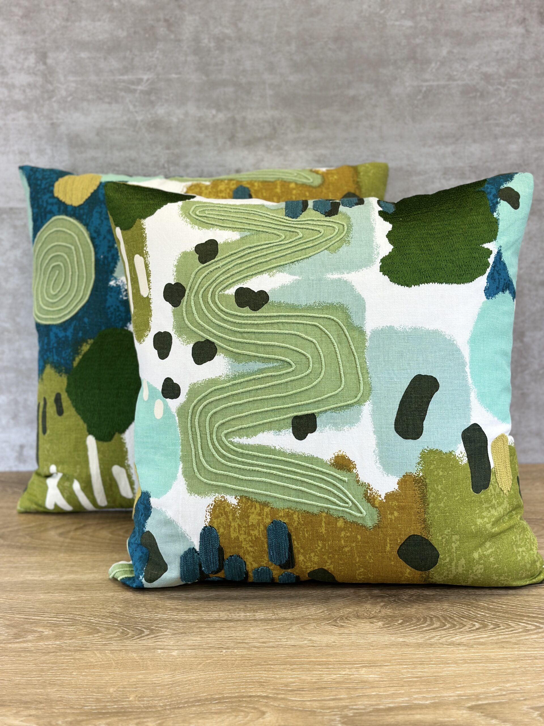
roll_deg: +0.8
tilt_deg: -14.6
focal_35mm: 48
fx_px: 1006
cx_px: 272
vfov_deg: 39.7
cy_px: 363
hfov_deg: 30.3
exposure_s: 1/134
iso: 64
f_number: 1.78
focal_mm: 6.86
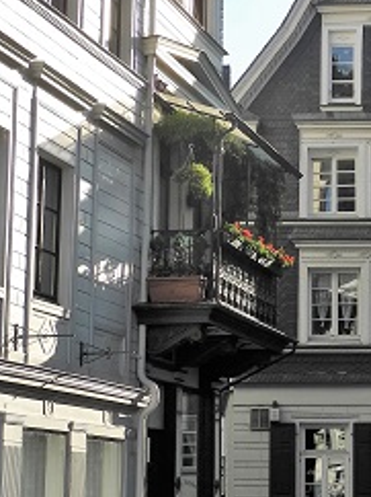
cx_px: 400
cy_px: 225
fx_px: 1489
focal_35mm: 104
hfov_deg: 13.9
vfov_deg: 18.9
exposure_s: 1/800
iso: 100
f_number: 3.2
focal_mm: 8.8
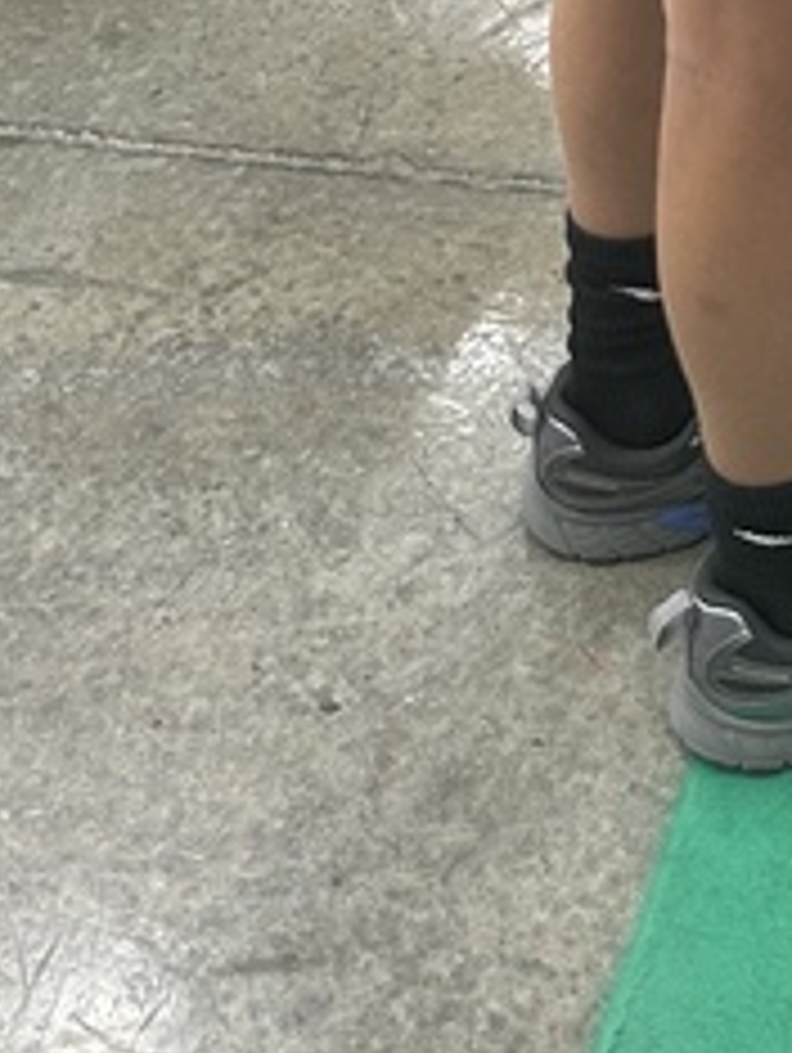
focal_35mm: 105
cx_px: 972
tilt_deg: -22.5
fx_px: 3197
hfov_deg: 13.7
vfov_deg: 16.0
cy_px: -806
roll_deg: +1.3
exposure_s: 1/60
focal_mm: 6.86
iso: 160
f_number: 1.78
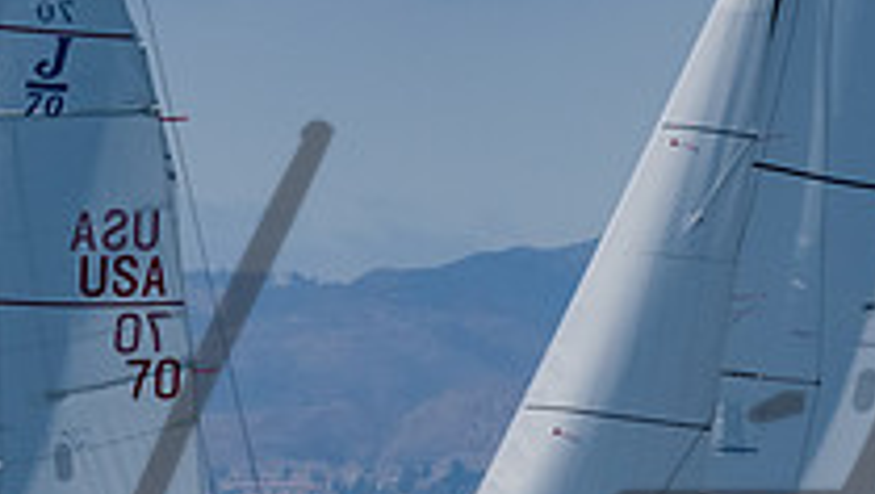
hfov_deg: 2.4
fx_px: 21248
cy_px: 594
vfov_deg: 1.3
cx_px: 373
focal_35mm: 915
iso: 640
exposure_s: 1/1250
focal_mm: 210
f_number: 14
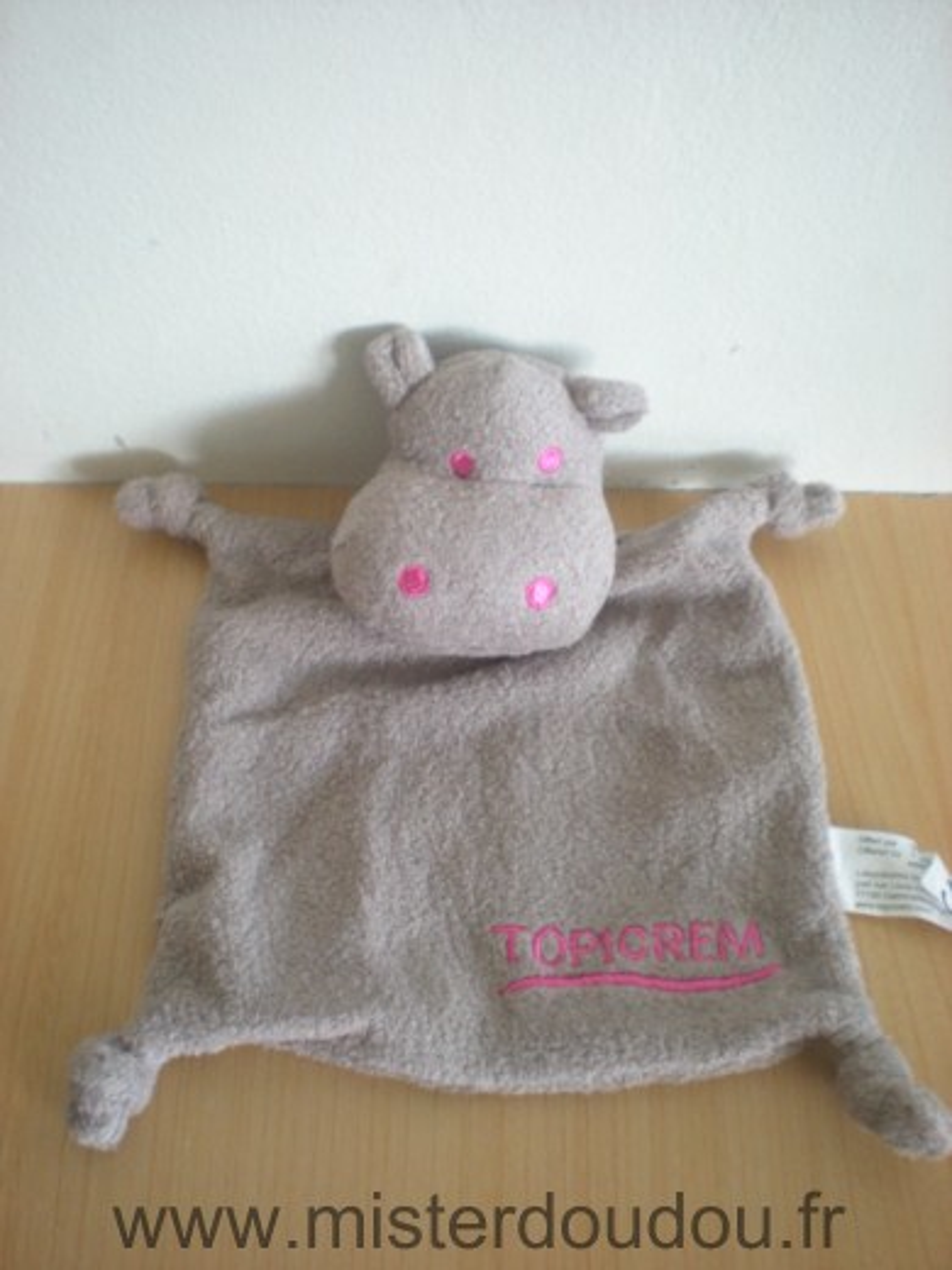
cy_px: 635
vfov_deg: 49.0
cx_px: 476
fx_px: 1393
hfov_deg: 37.7
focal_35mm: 38
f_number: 3.1
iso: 200
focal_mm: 6.3
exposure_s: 1/26.8
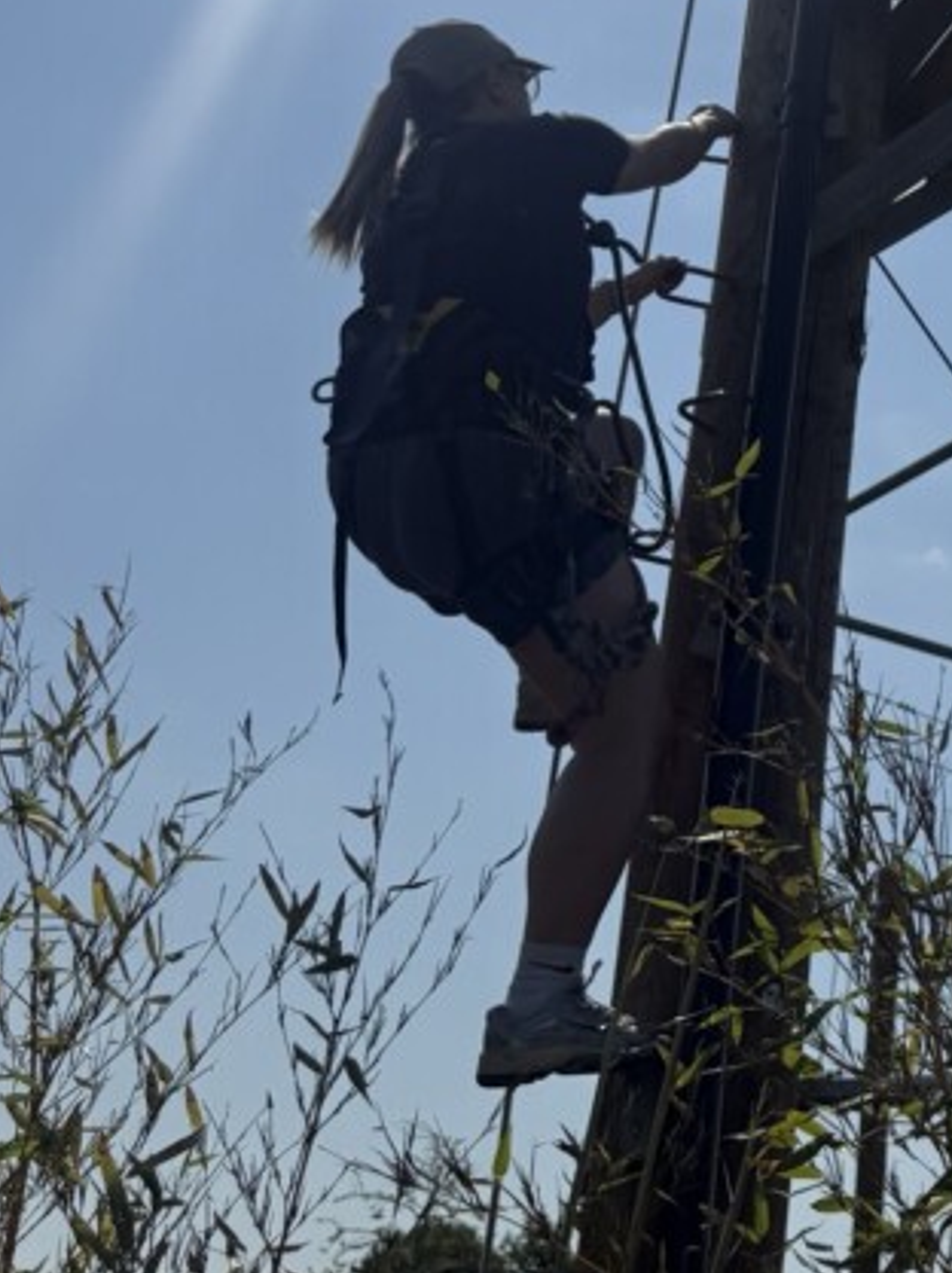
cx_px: 1089
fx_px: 2167
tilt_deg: +31.7
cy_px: 205
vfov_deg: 31.6
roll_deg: -0.4
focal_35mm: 59
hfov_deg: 23.1
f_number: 1.78
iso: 64
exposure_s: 1/17544
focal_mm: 6.76
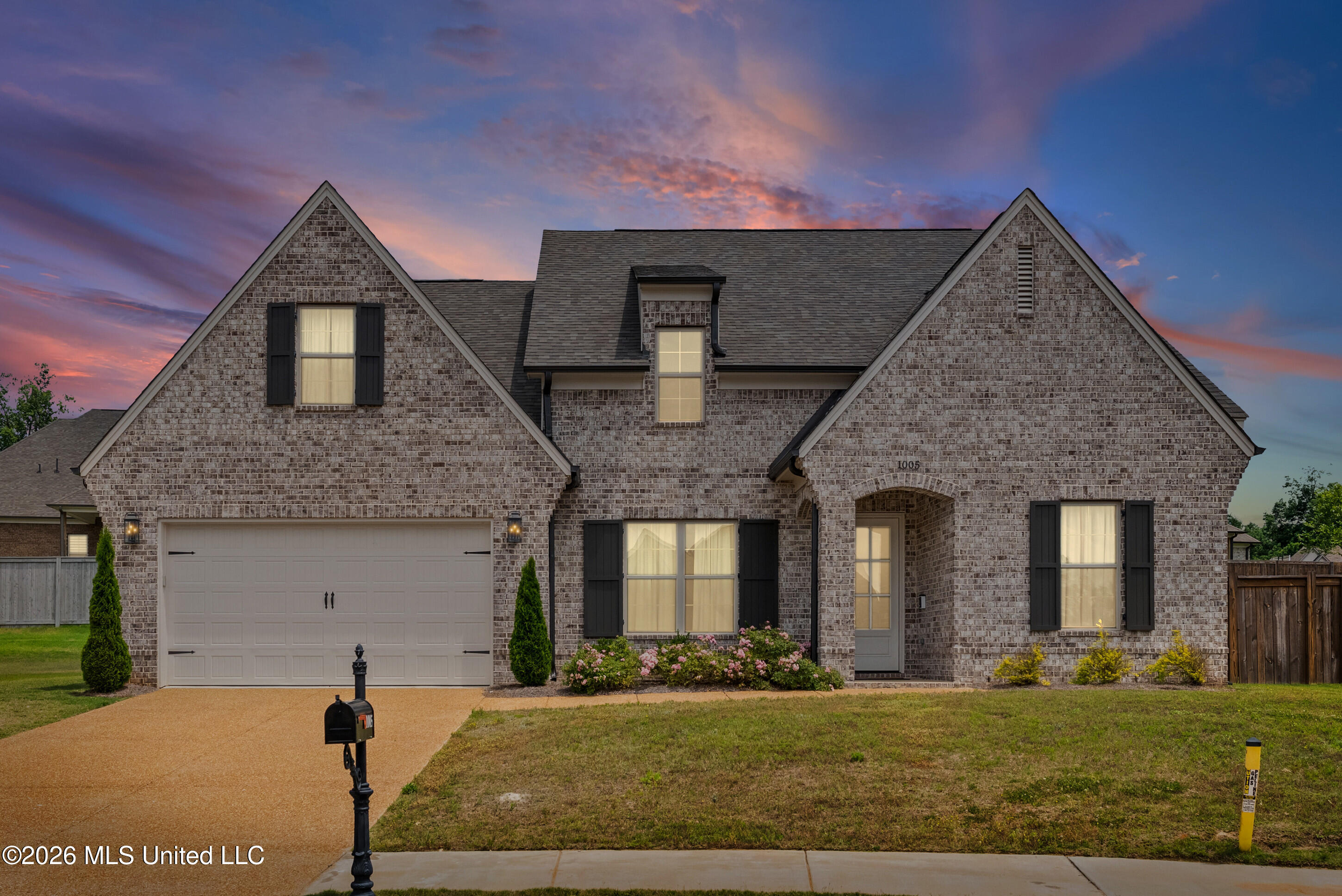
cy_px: 448
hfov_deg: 61.9
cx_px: 671
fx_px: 1119
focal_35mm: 30
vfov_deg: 43.7
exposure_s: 1/1250
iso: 800
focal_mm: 30
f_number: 9
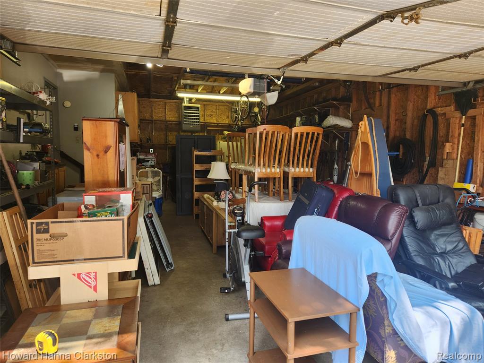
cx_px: 242
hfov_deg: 73.9
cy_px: 182
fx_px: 322
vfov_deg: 58.9
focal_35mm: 23
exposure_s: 1/120
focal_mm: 5.4
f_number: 1.8
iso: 32
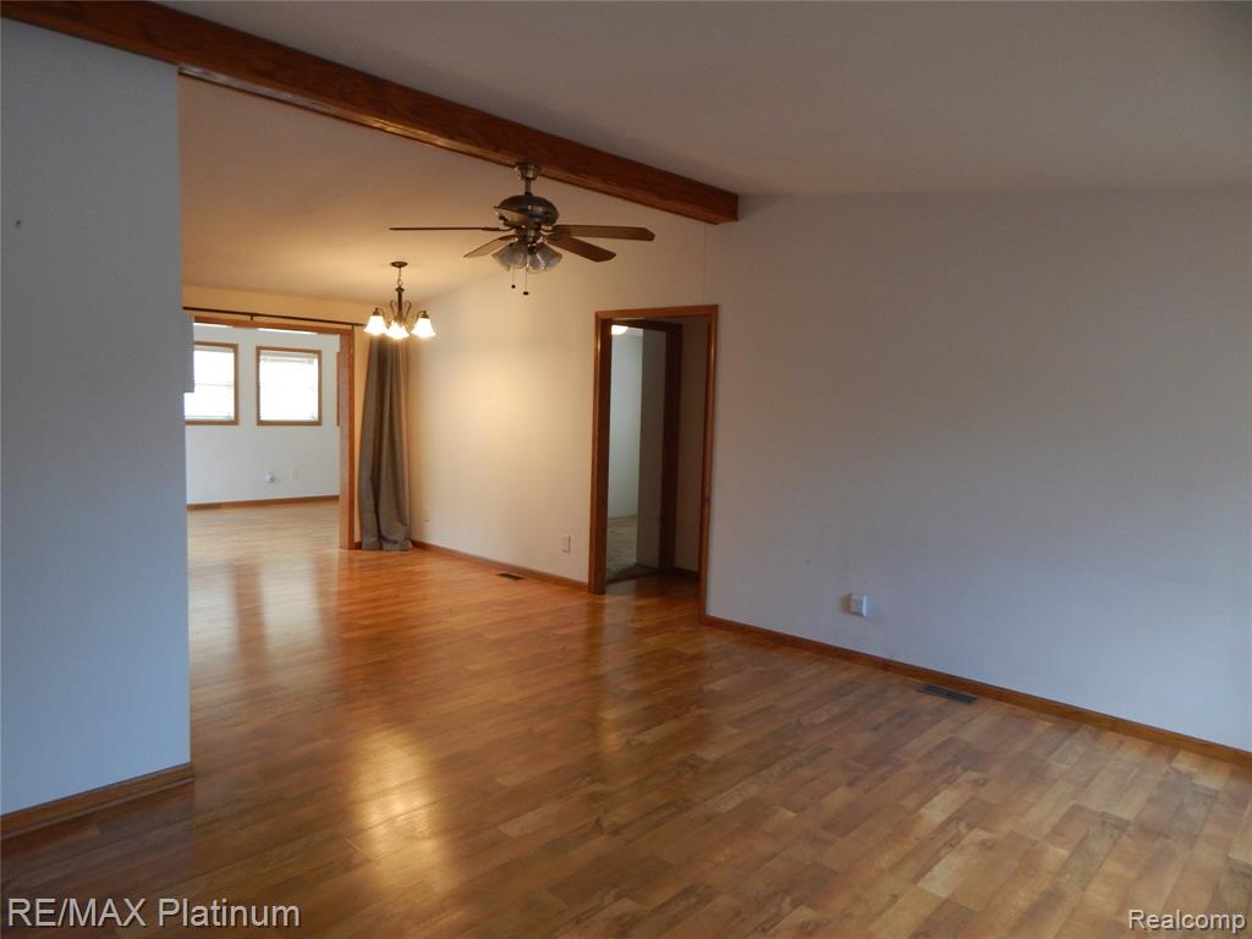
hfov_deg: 76.4
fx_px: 796
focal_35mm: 22
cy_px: 470
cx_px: 626
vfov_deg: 61.1
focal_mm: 4
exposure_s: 1/30
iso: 200
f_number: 3
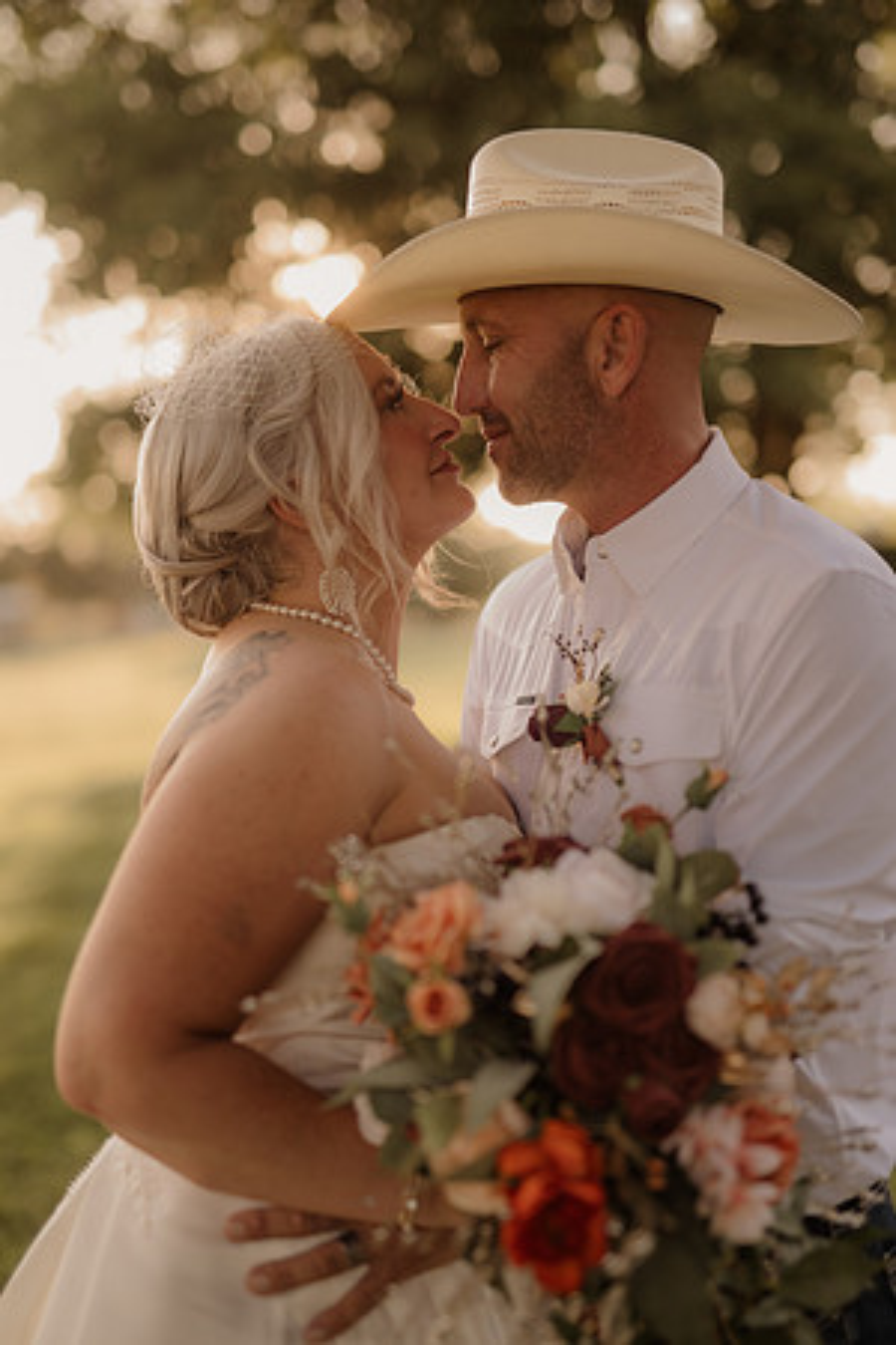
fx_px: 1867
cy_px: 672
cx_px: 448
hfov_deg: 27.0
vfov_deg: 39.6
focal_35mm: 50
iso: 200
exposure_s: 1/640
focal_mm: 50
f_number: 2.8
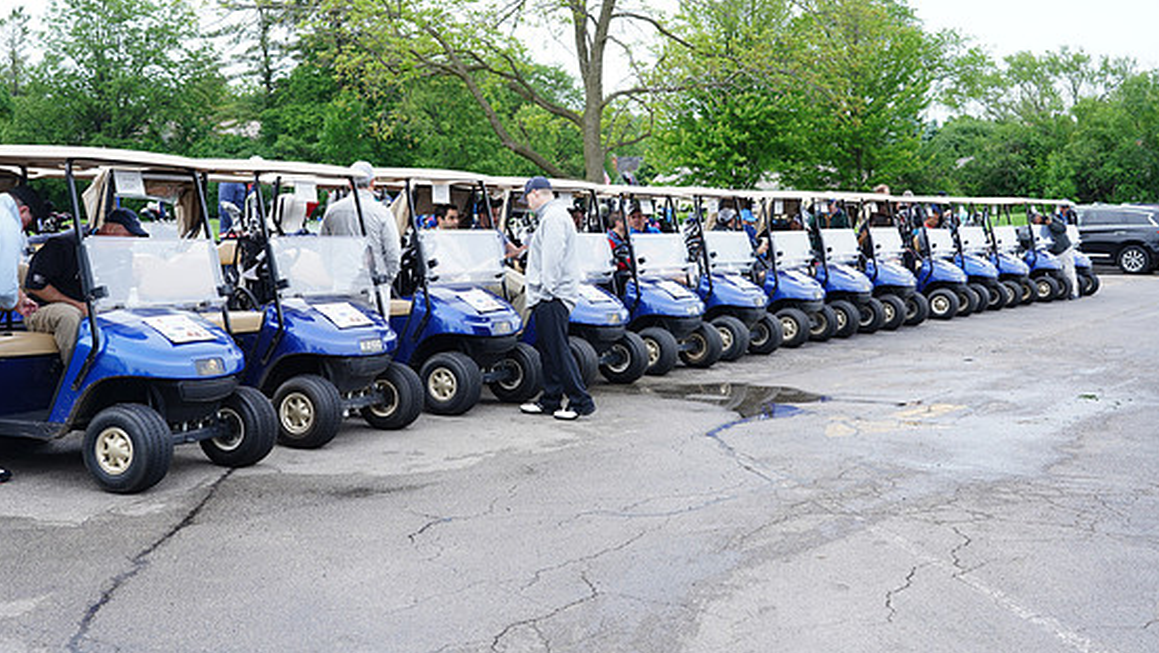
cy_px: 272
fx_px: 1353
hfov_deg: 46.4
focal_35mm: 44
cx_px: 556
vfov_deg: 27.1
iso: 125
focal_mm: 40
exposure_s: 1/100
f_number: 5.6
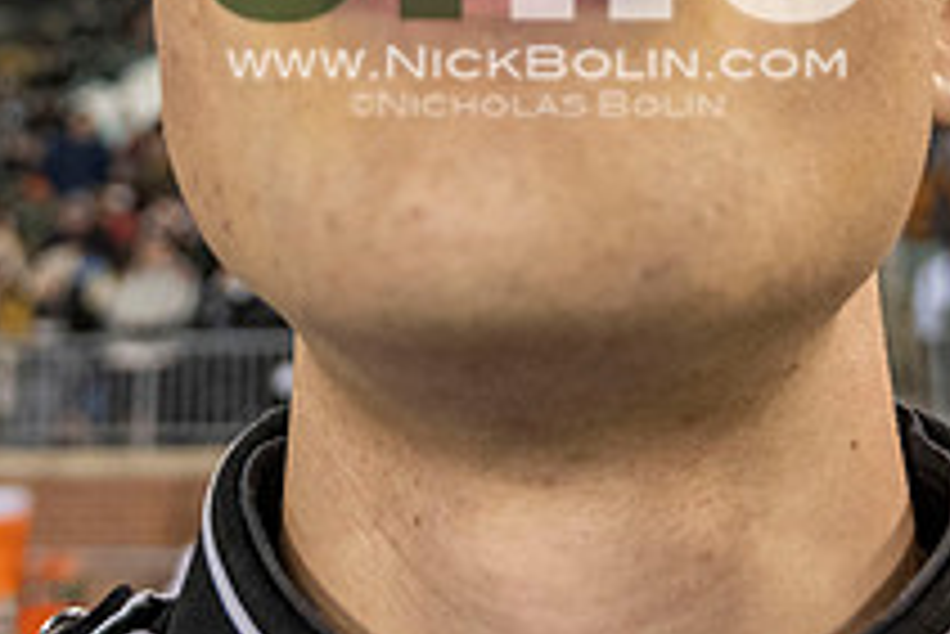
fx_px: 1743
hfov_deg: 30.5
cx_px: 536
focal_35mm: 66
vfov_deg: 19.6
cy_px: -97
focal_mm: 24
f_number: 4
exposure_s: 1/500
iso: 2000
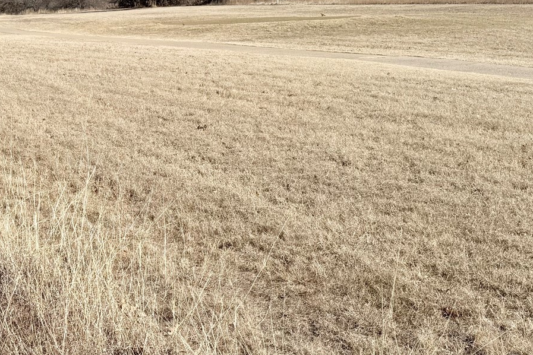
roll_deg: +2.1
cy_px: 146
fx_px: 844
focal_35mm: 57
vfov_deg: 23.7
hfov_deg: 34.4
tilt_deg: -8.2
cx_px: 145
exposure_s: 1/6711
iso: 80
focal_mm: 6.76
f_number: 1.78
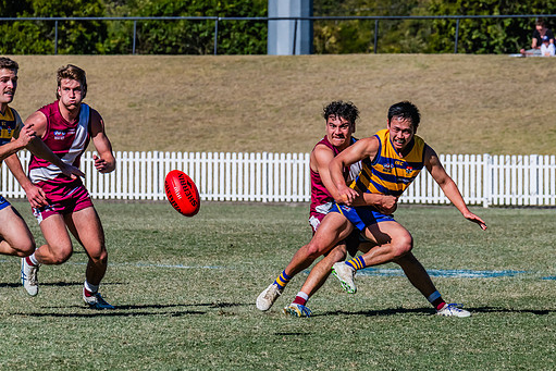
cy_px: 161
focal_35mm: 410
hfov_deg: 5.0
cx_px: 318
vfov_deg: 3.4
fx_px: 6334
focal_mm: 290
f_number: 13
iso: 800
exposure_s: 1/1600
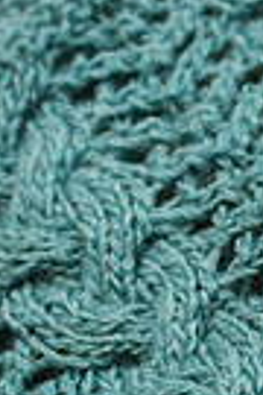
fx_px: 2761
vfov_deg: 8.2
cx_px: 411
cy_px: 176
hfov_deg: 5.4
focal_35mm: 252
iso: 800
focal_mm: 35
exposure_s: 1/30
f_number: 4.5
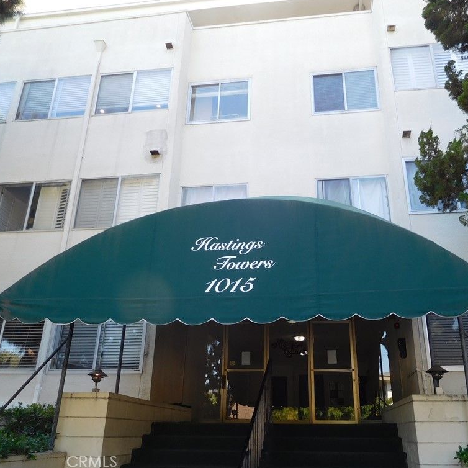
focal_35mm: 30
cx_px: 259
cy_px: 232
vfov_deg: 54.0
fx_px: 459
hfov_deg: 53.9
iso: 125
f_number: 3.4
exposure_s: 1/125
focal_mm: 4.5
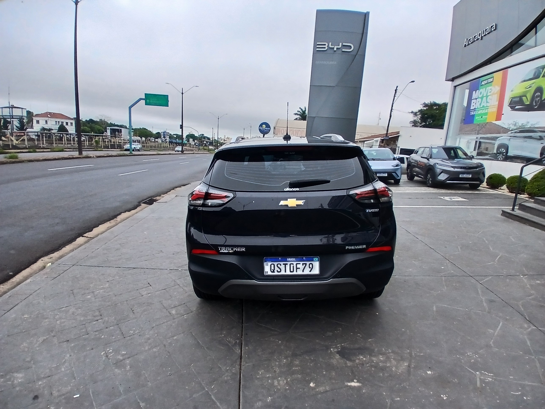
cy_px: 204
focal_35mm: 17
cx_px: 272
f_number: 2.2
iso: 50
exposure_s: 1/666
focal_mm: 1.4
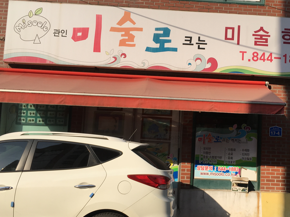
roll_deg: -2.5
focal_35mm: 43
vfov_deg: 33.6
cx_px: 199
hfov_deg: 43.1
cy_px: 113
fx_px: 360
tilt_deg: +5.8
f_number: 2.2
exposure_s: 1/1748
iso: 25
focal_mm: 4.15
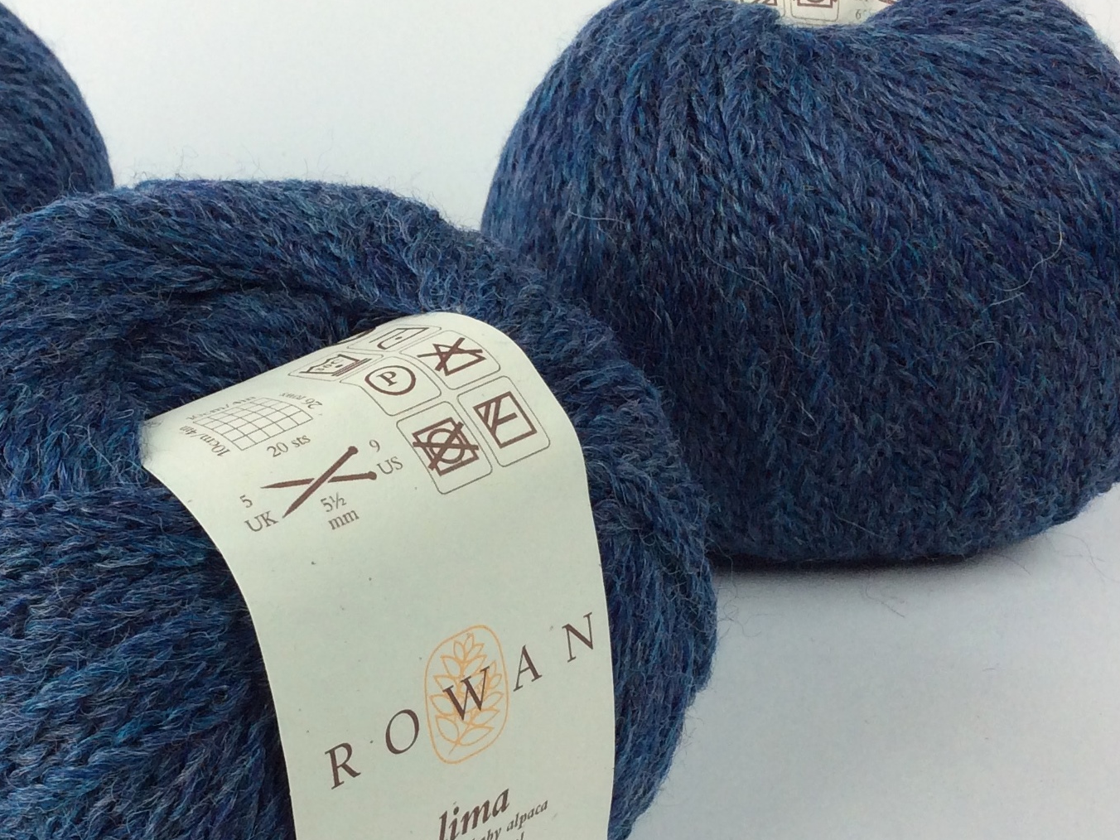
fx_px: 1682
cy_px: 452
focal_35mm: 52
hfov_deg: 36.2
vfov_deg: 28.0
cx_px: 313
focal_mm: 3.3
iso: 50
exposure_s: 1/120
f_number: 2.4
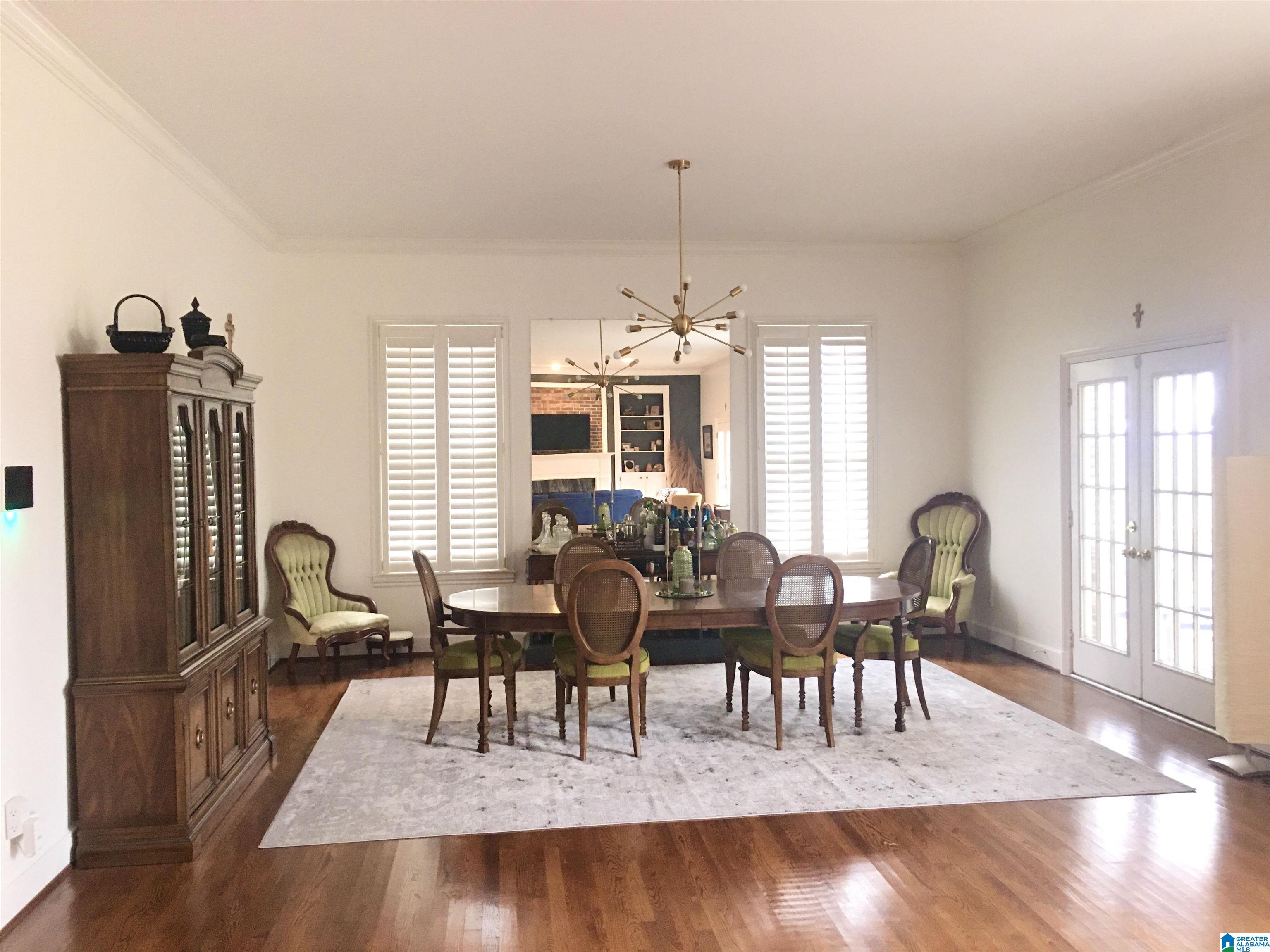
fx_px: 1064
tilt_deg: +0.8
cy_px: 476
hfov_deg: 61.7
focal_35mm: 29
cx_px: 635
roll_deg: +0.1
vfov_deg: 48.2
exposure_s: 1/10
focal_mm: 4.15
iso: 100
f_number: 2.2
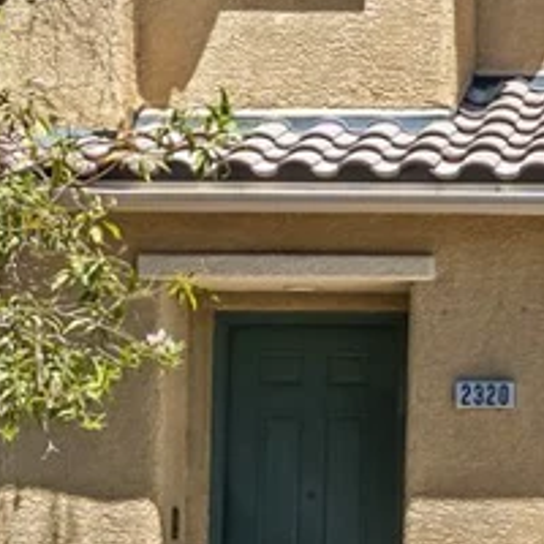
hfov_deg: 11.5
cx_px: 675
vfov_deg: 11.8
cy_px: 432
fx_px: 2631
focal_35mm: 148
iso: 400
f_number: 8
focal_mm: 23
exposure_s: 1/8000
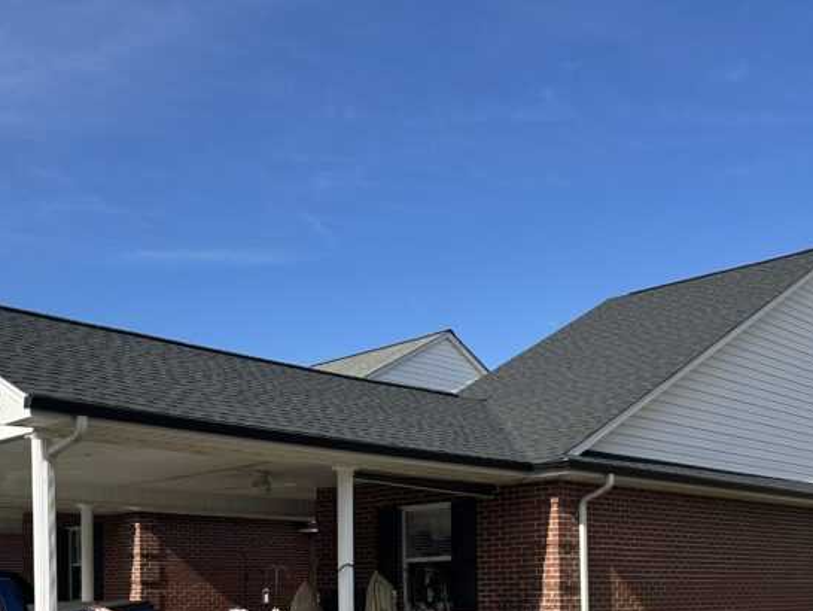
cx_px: 332
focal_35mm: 45
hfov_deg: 41.9
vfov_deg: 30.5
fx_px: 1057
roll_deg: +1.1
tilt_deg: +2.2
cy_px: 571
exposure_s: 1/3861
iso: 80
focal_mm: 6.86
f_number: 1.78
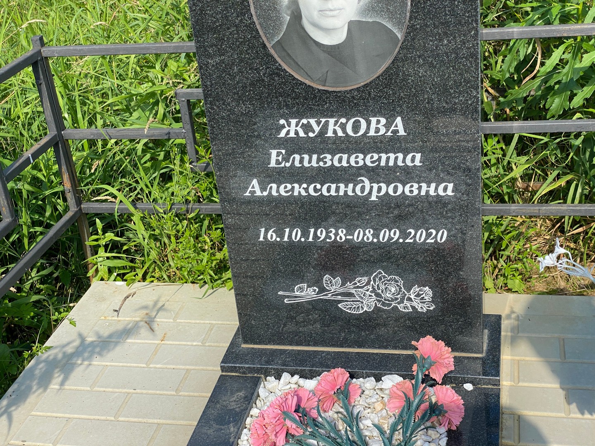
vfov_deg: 28.0
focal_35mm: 52
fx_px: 894
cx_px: 298
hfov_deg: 36.8
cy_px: 223
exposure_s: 1/727
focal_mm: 6
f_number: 2
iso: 20
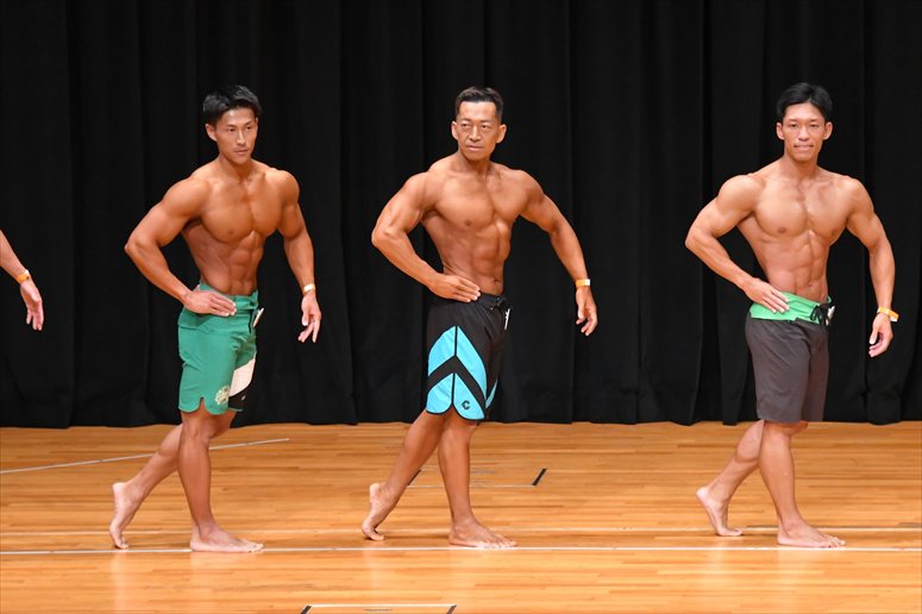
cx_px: 461
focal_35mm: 270
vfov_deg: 5.1
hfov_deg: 7.6
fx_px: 6912
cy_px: 307
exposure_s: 1/400
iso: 5000
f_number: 5.6
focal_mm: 180
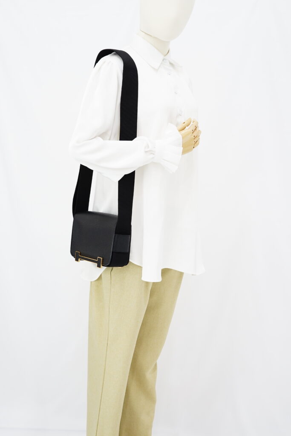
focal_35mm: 50
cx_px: 146
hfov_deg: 27.0
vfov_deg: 39.6
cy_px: 218
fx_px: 606
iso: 640
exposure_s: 1/6
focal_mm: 50
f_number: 6.3
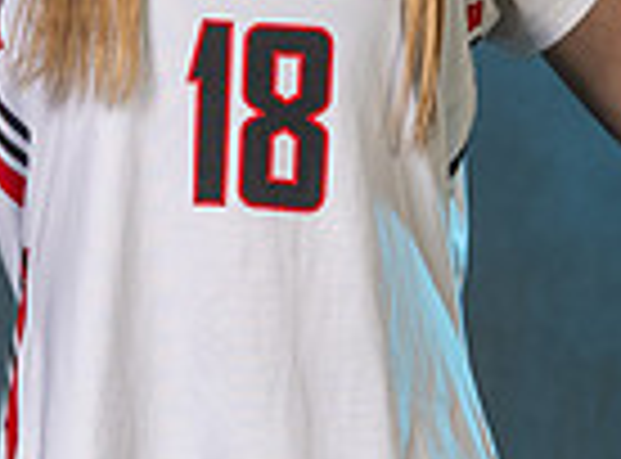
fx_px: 9905
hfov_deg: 3.6
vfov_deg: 2.7
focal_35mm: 555
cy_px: 141
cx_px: 447
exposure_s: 1/200
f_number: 5.6
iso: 80
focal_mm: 88
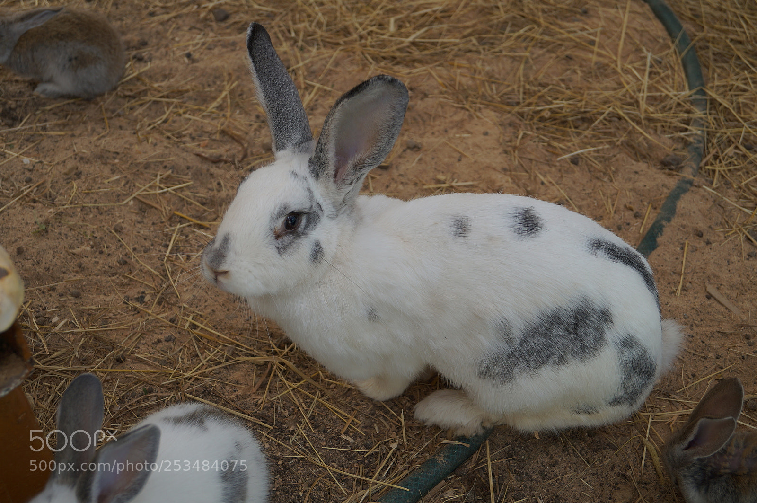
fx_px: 882
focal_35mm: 42
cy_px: 252
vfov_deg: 31.8
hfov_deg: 46.4
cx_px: 378
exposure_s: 1/200
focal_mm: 28
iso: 100
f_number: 4.5
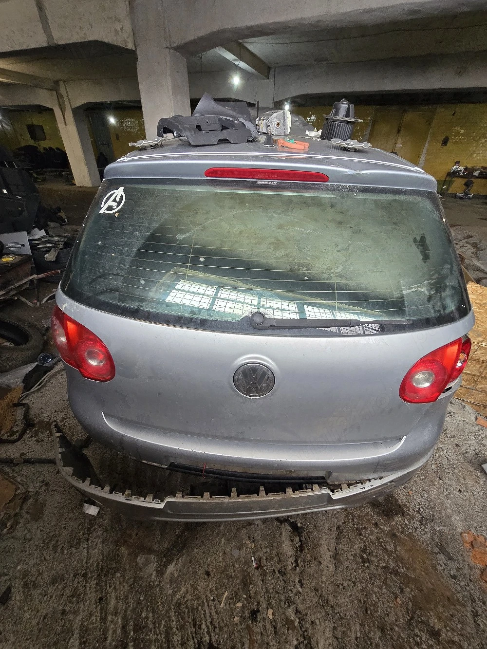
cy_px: 324
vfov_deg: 106.2
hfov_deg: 89.9
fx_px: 244
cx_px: 244
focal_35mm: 13
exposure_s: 1/101
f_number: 2.2
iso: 320
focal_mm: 2.2
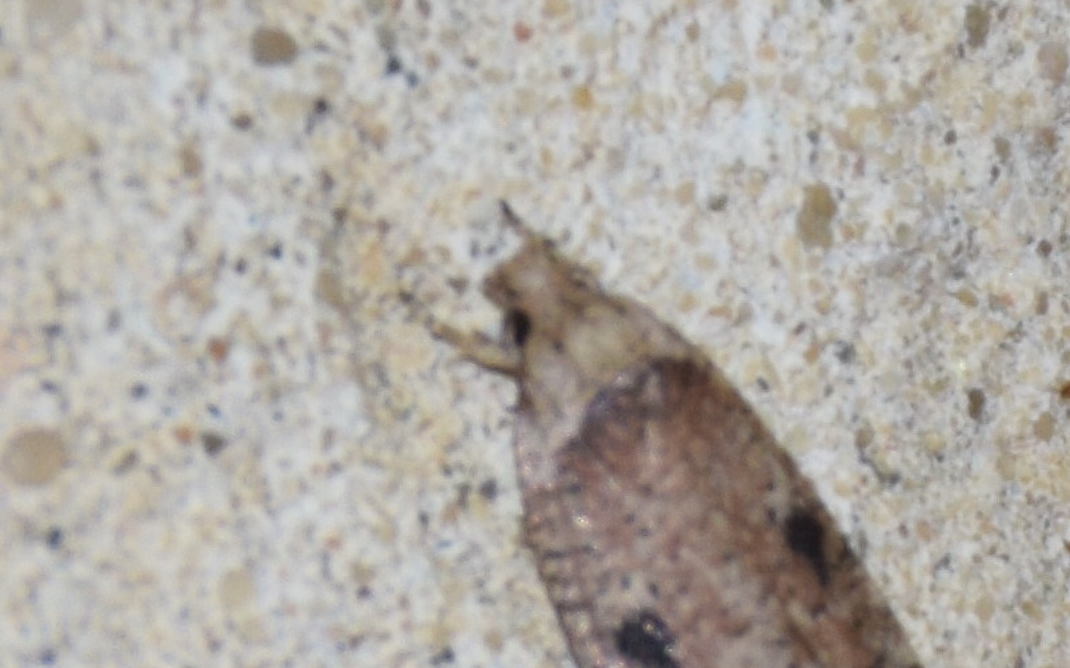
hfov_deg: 6.1
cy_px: 548
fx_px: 9972
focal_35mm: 342
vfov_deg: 3.8
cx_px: 686
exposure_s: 1/60
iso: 320
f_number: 6.3
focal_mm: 140
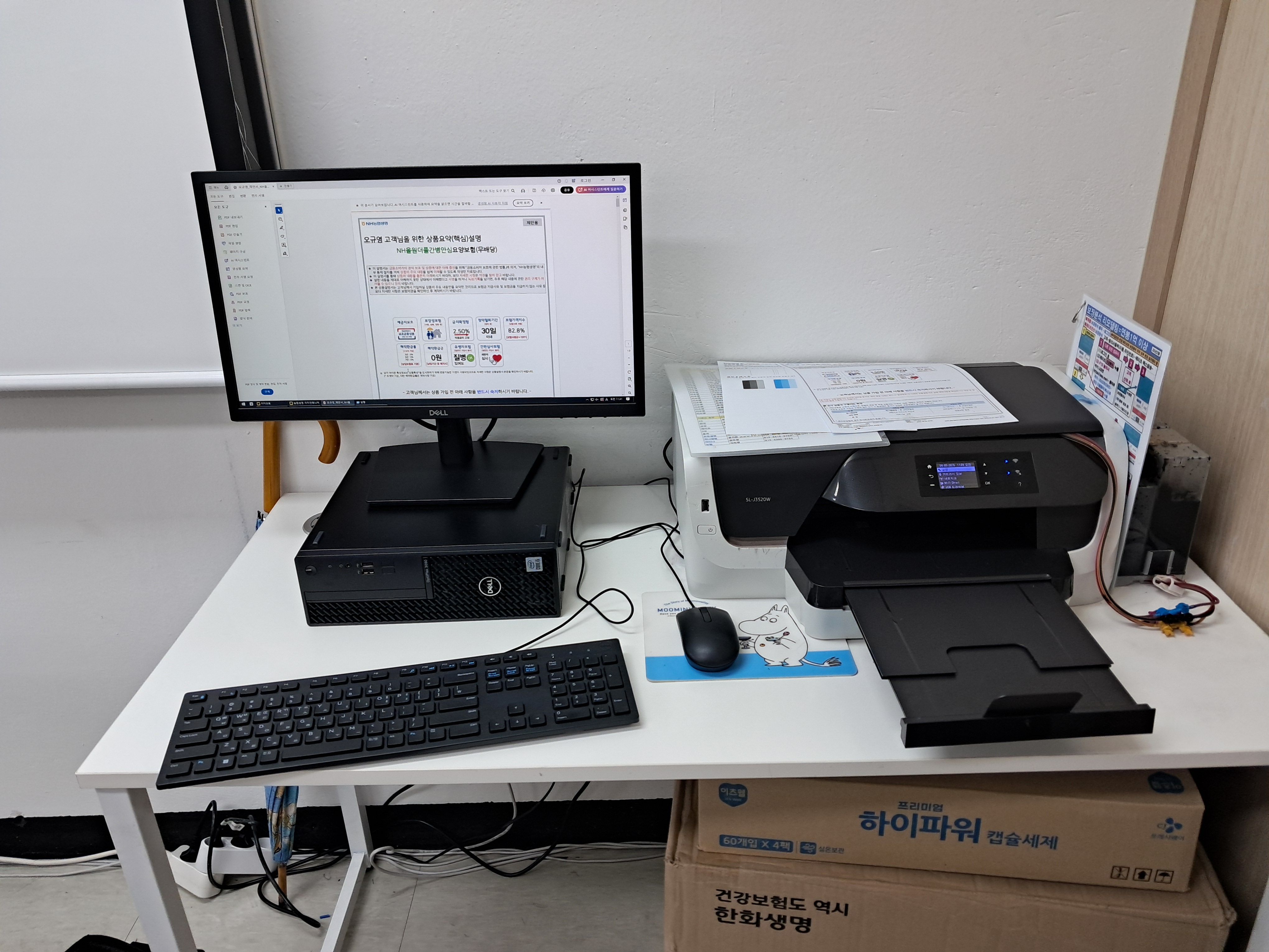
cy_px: 476
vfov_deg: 51.4
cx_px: 634
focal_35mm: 27
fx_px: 990
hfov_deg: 65.3
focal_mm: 4
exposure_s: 1/60
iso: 125
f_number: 1.8
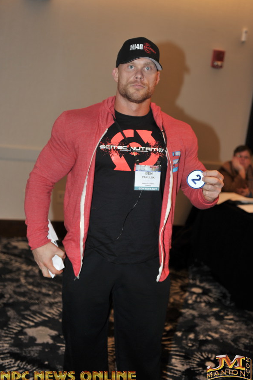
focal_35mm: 49
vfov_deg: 40.4
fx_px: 517
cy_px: 192
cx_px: 127
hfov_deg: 27.5
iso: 400
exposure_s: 1/250
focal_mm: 48
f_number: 2.8
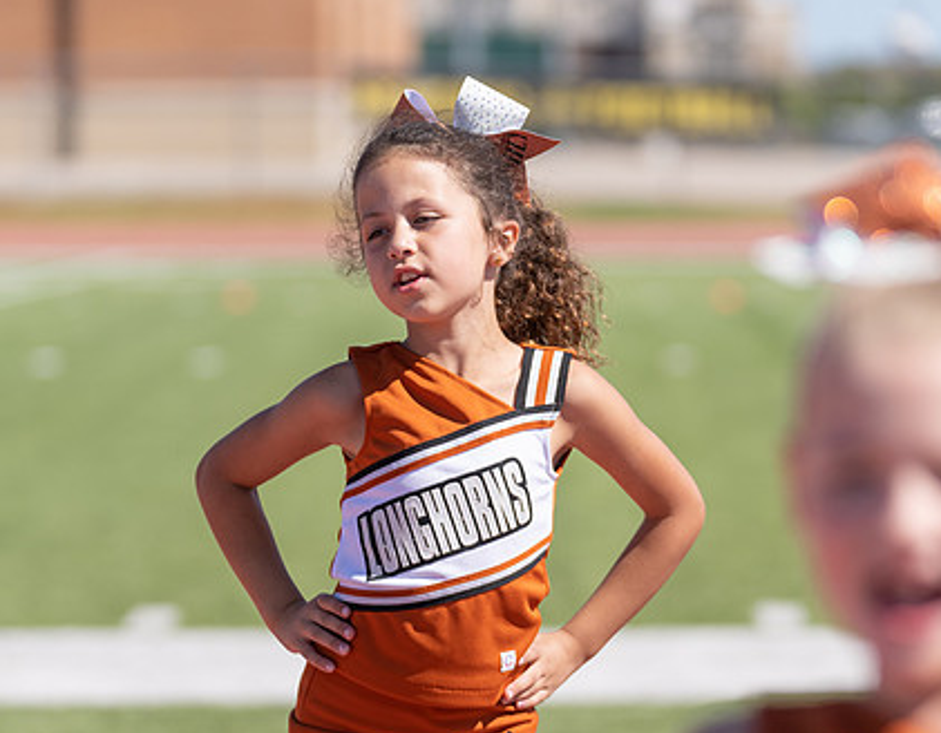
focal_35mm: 212
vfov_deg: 7.2
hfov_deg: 9.2
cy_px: 429
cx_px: 446
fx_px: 5844
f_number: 2.8
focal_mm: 127
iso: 100
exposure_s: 1/2000
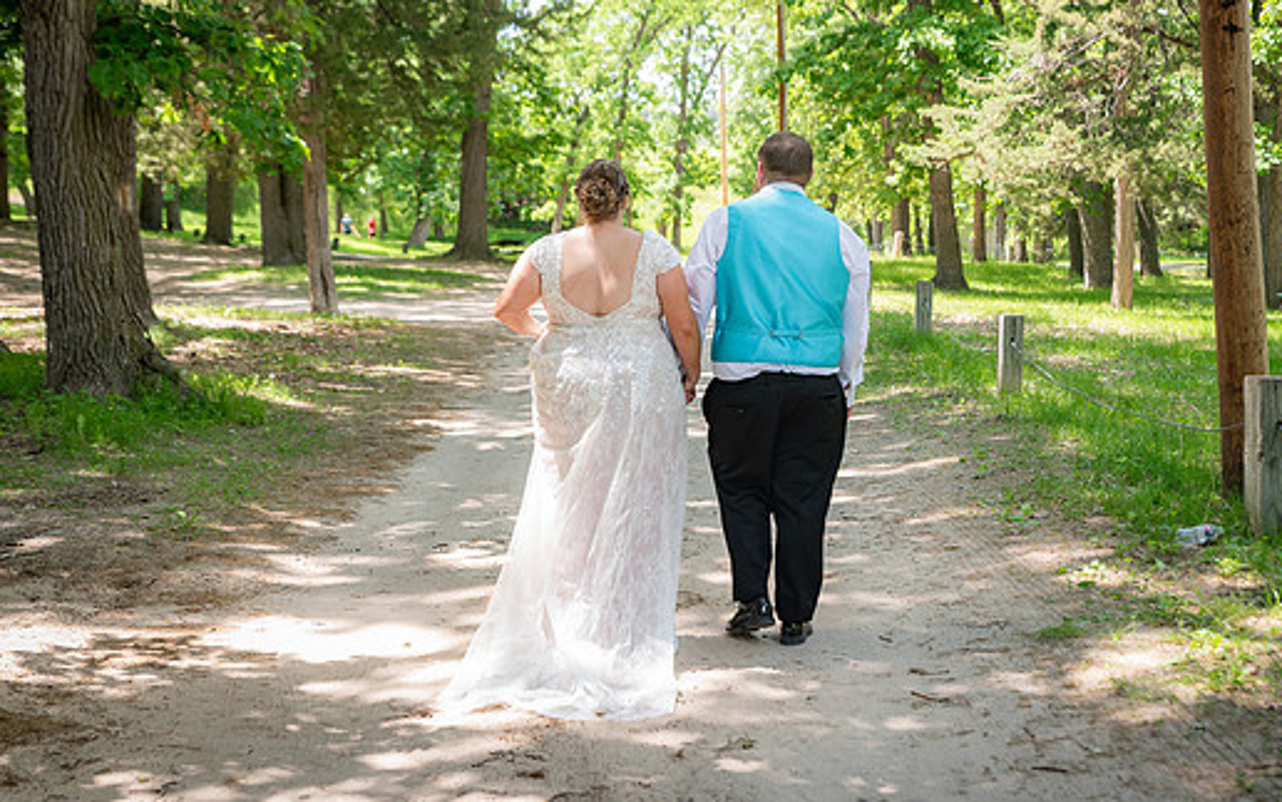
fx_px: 1922
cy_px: 324
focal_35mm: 55
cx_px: 708
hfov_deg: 36.8
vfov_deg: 23.5
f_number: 4
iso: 200
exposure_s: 1/160
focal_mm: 48
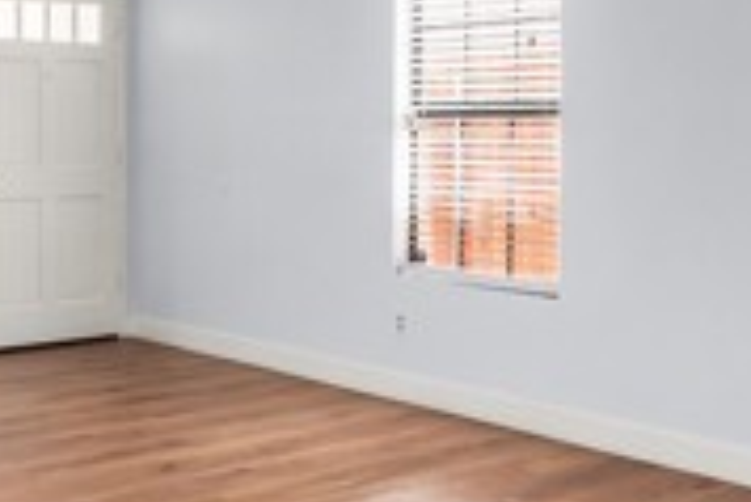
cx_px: 228
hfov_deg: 36.3
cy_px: 120
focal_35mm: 54
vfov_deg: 24.8
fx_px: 1127
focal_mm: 10
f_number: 7.1
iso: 100
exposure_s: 1/5
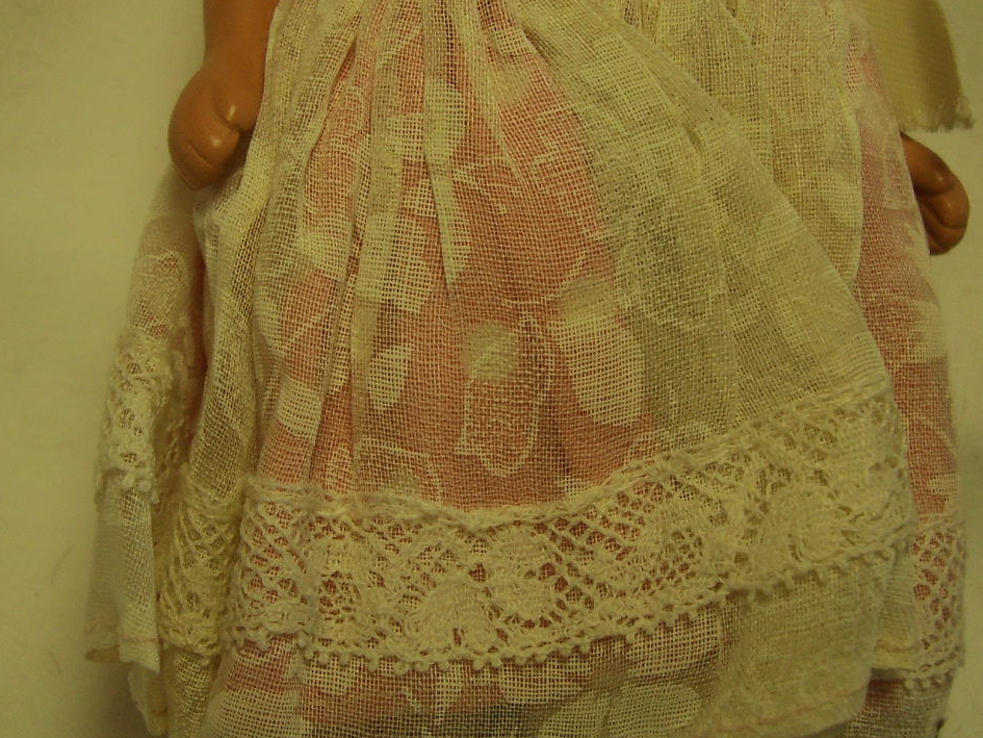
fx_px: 1335
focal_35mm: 47
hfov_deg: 40.4
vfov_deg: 30.9
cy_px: 322
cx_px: 501
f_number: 2.8
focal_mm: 5.6
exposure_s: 1/250
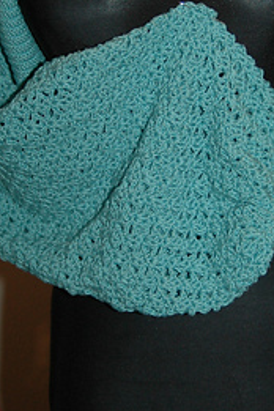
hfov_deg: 13.2
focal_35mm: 103
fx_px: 1176
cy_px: 126
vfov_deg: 19.7
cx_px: 205
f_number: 3.3
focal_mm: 28
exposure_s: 1/60
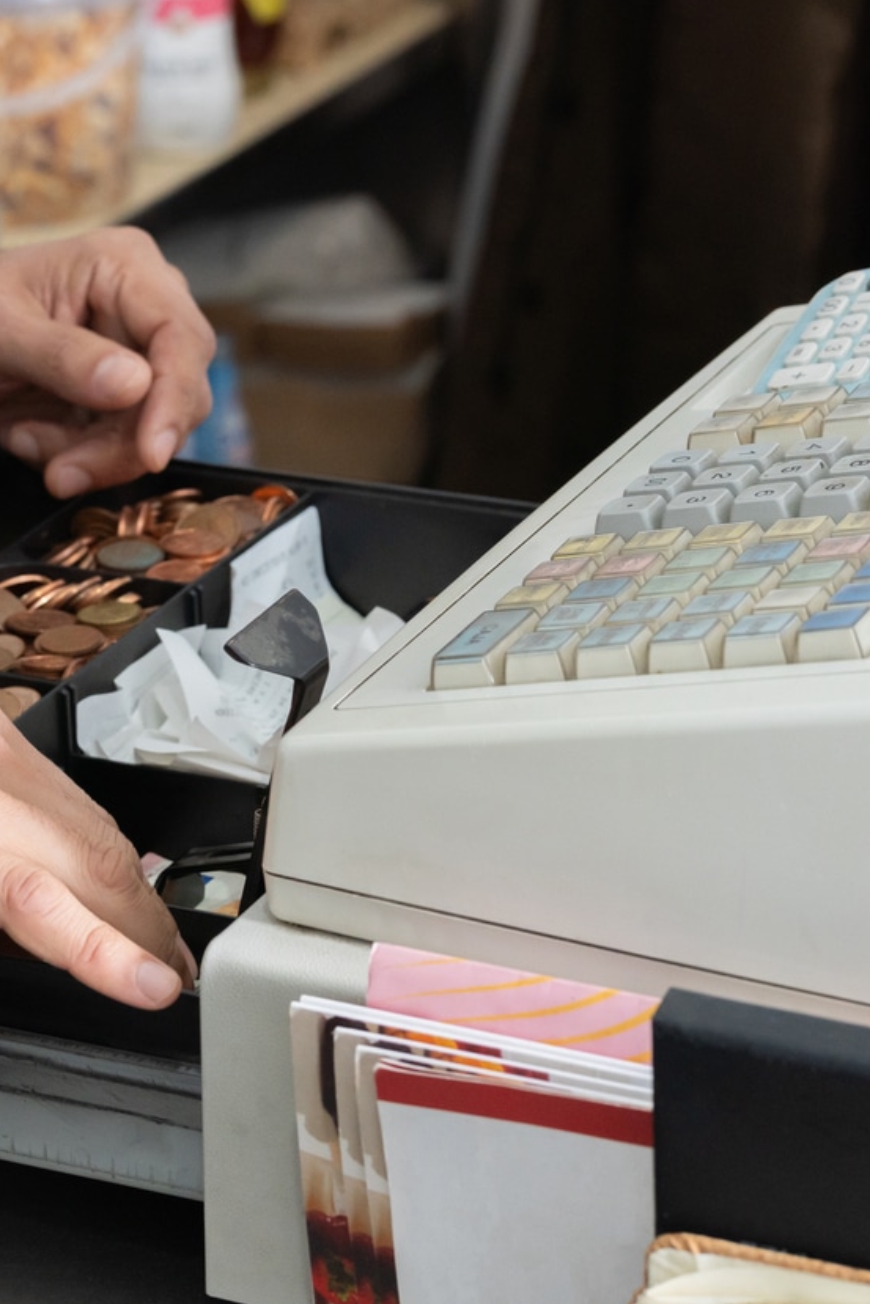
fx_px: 4601
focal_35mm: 127
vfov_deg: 16.1
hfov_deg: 10.7
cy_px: 650
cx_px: 20
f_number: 5.6
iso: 1250
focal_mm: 56
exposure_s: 1/200
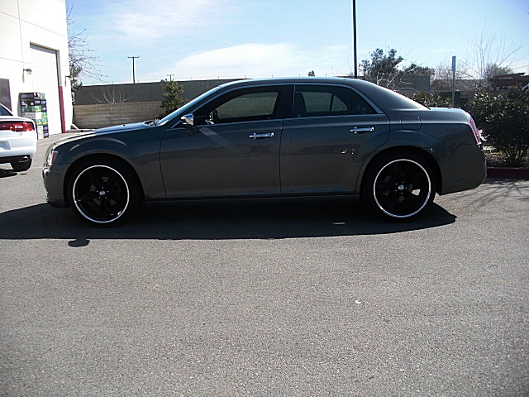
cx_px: 264
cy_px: 198
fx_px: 550
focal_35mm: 36
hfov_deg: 51.4
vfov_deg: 39.7
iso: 50
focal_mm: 6.3
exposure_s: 1/800
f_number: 2.8
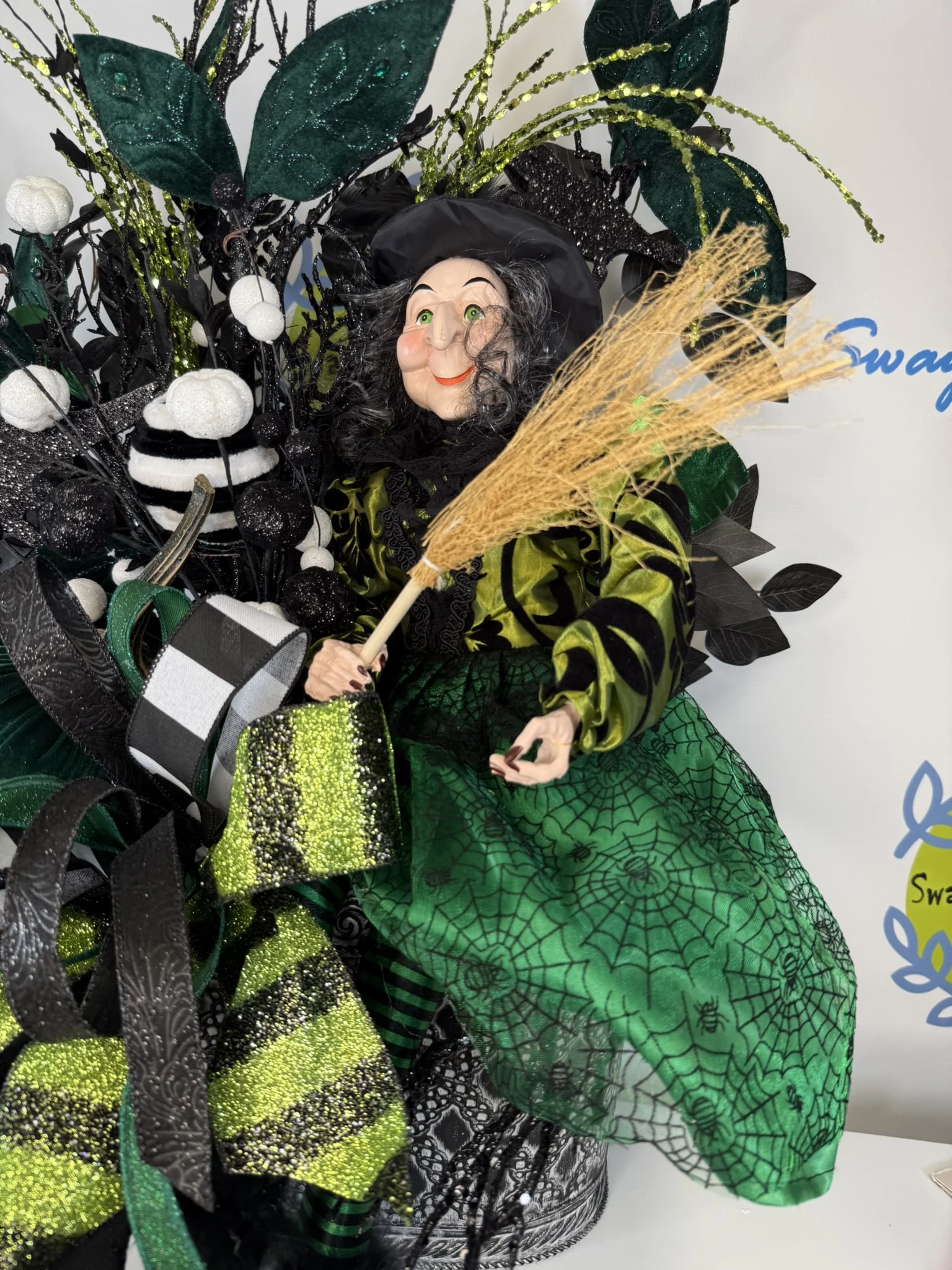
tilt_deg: -7.4
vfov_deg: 71.6
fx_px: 880
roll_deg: -0.7
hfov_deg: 56.8
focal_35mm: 24
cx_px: 476
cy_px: 635
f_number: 1.78
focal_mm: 6.76
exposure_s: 1/174
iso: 64
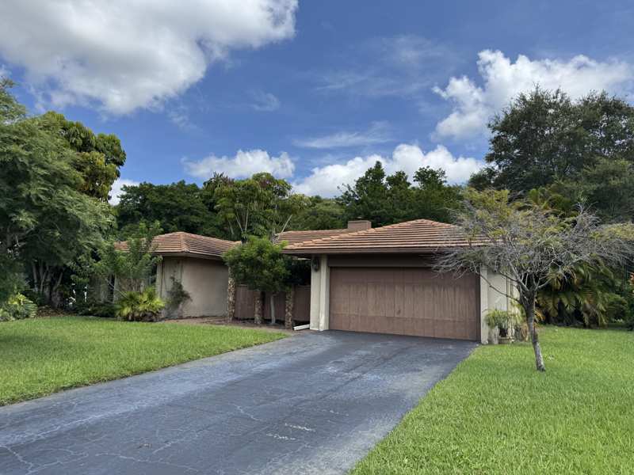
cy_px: 238
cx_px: 317
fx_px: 440
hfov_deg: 71.6
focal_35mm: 24
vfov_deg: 56.8
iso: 80
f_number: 1.78
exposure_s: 1/3802
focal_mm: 6.76
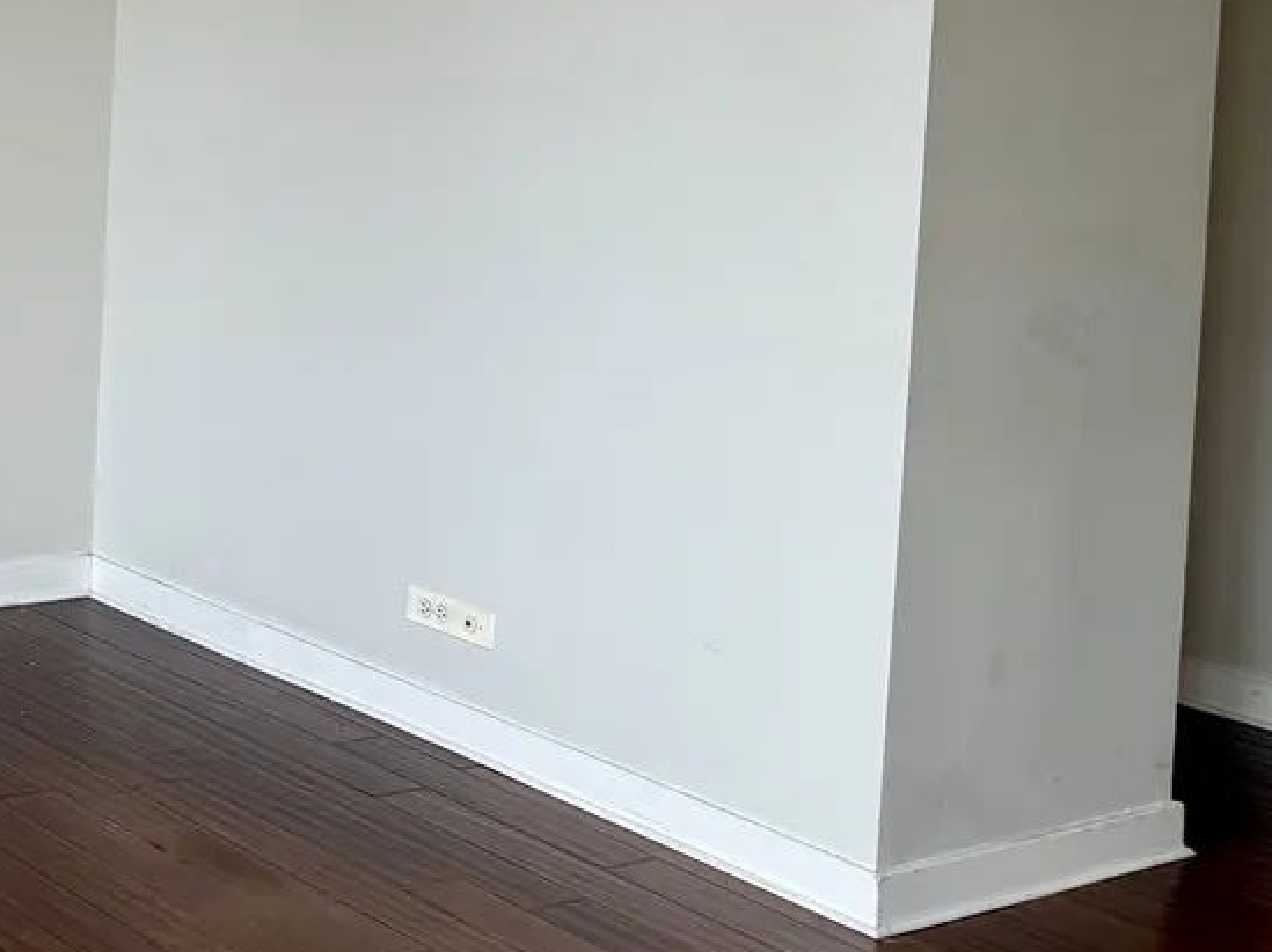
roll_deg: -2.9
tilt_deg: -1.1
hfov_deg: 26.4
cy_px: -7
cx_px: -350
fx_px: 2313
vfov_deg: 22.3
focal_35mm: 63
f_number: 1.78
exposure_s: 1/128
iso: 50
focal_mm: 6.76
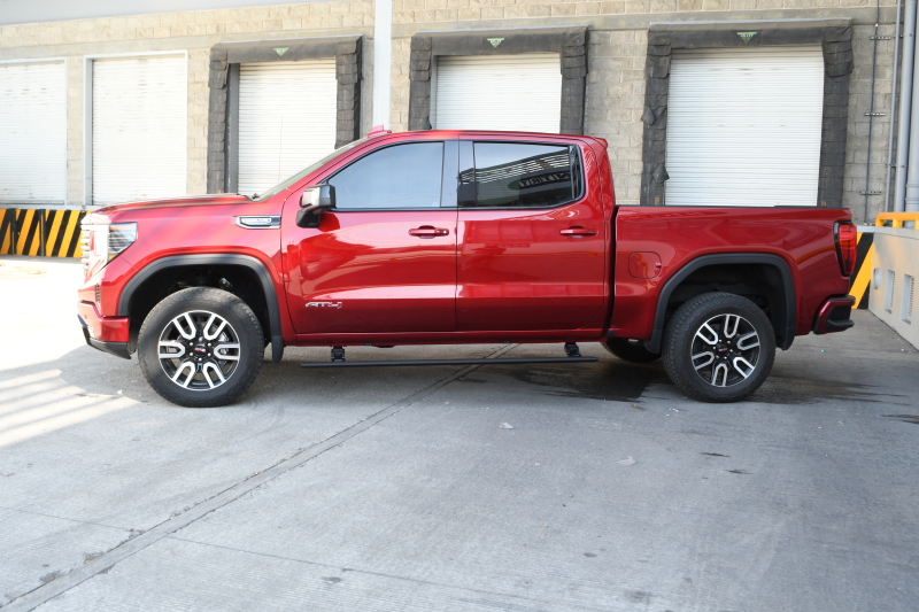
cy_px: 306
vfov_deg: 40.0
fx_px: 842
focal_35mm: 33
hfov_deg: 57.2
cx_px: 460
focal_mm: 22
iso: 400
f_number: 11
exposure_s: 1/60
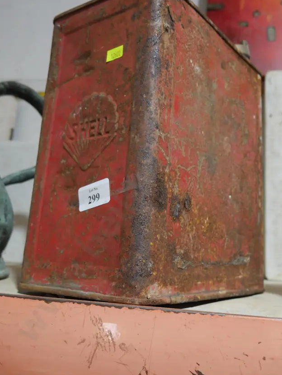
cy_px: 155
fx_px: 401
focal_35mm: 37
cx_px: 163
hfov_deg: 38.6
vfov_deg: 49.9
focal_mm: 15
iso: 500
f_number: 3.6
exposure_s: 1/60
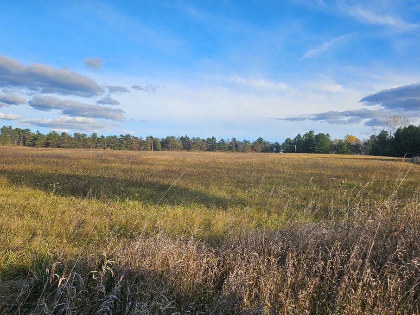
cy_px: 174
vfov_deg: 52.9
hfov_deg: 67.1
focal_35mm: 26
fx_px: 315
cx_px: 186
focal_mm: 6.3
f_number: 1.7
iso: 10
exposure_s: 1/481
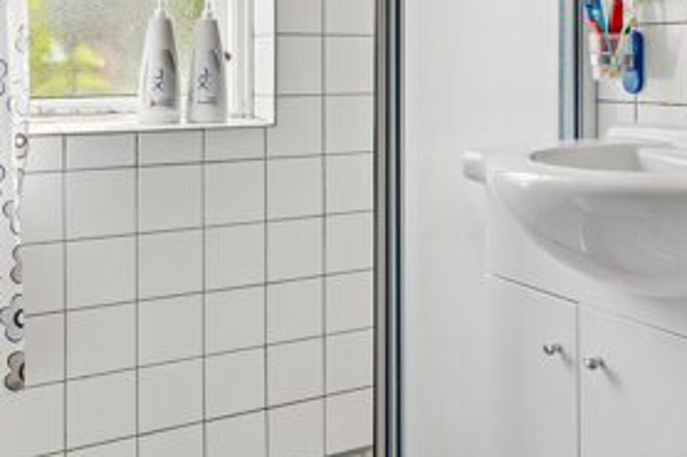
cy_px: 56
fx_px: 934
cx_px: 479
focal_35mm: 49
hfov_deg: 39.7
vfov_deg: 26.7
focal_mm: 17
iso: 400
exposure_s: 1/160
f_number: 8
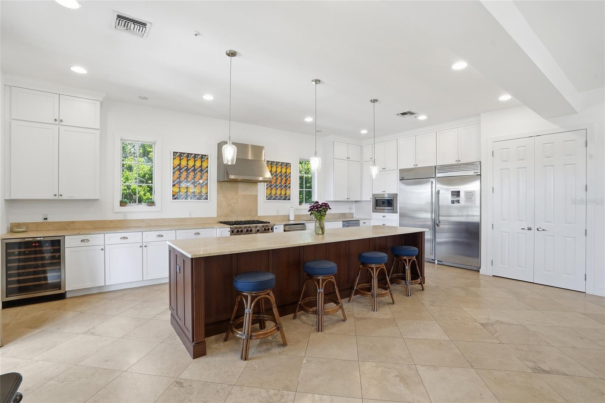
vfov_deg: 73.7
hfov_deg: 96.7
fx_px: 269
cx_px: 302
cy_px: 202
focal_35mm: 16
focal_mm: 16
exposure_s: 1/50
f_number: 9
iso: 200
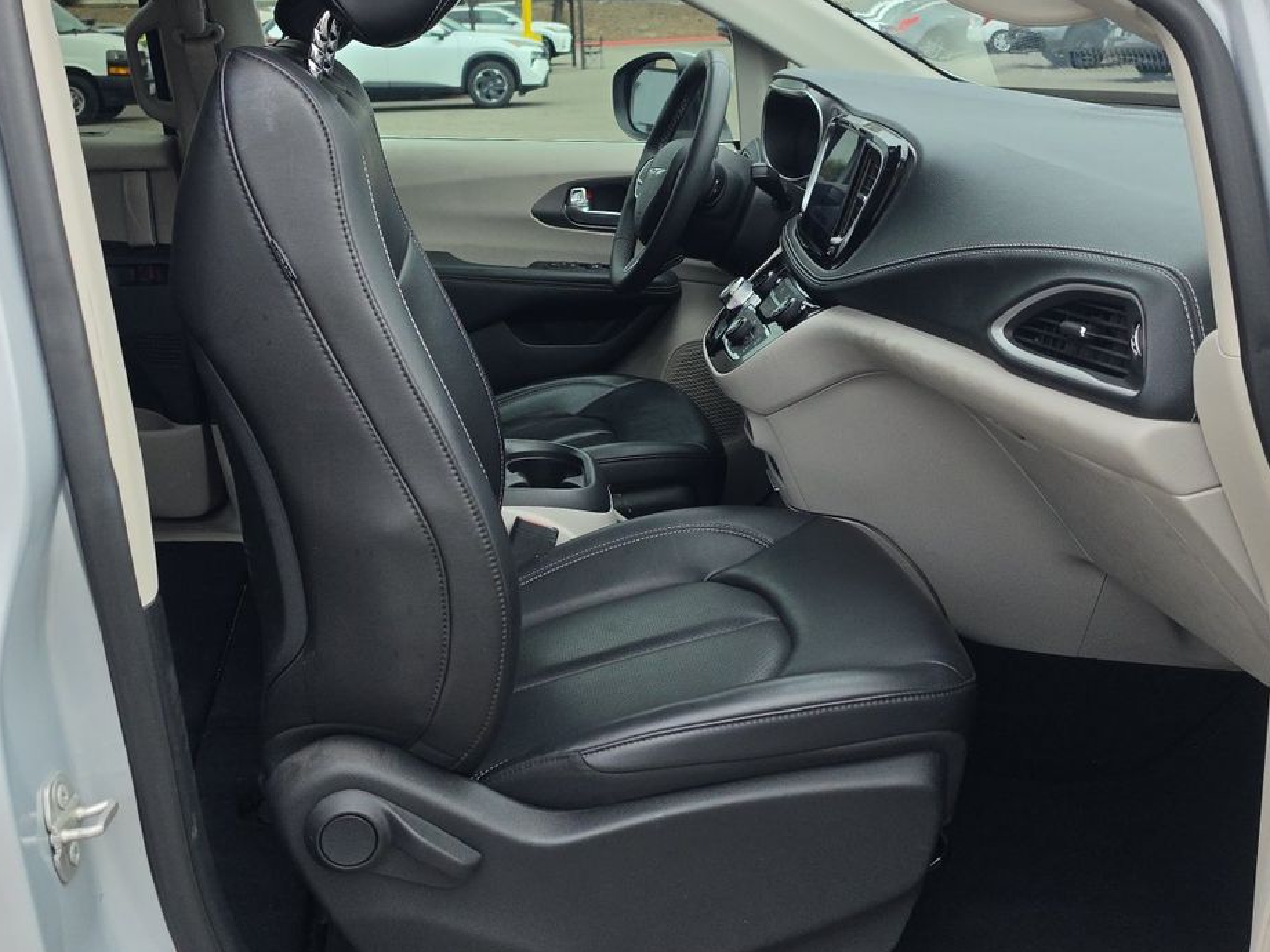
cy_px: 361
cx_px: 623
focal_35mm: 40
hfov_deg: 46.8
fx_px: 1468
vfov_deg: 35.8
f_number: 1.4
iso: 63
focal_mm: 6.5
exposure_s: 1/2874
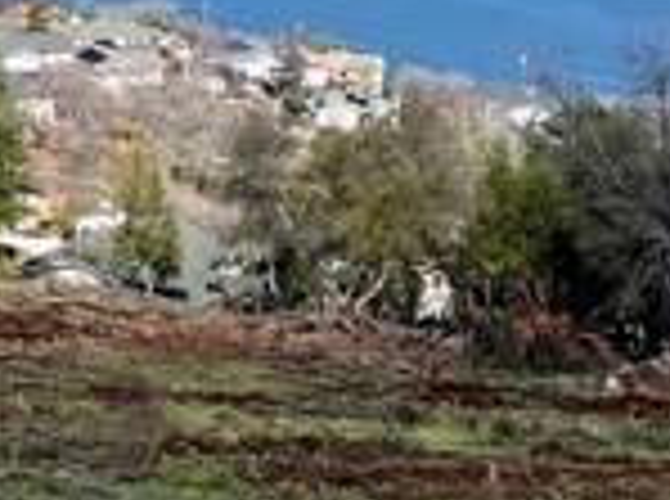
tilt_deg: +1.3
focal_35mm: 112
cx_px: -337
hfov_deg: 16.1
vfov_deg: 12.1
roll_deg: -0.3
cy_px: -387
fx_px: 2163
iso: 50
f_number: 1.5
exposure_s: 1/6211
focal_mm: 5.7
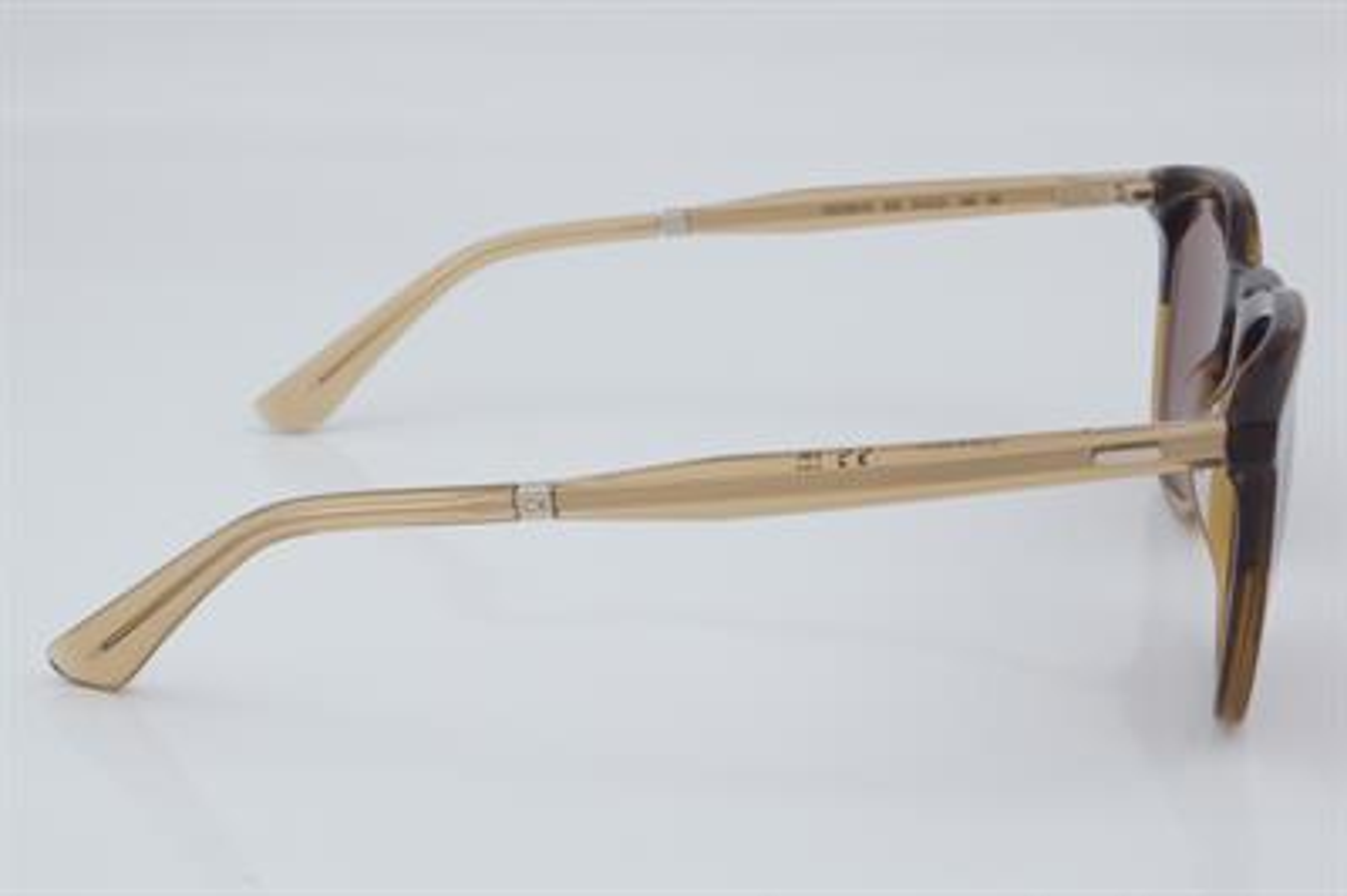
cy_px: 448
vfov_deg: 18.2
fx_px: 2804
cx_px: 674
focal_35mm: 75
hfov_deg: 27.0
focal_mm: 50
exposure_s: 1/4
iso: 100
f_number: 32
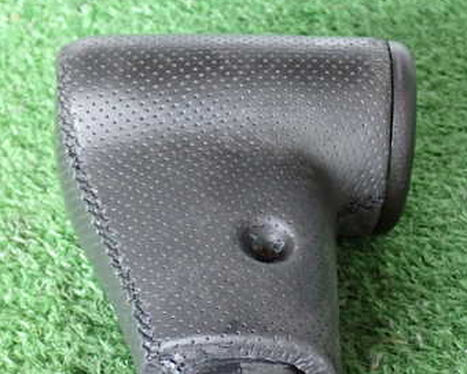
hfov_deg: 23.6
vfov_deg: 18.9
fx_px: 1120
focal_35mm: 81
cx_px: 213
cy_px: 235
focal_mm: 8.4
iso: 800
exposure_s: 1/30
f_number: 3.1
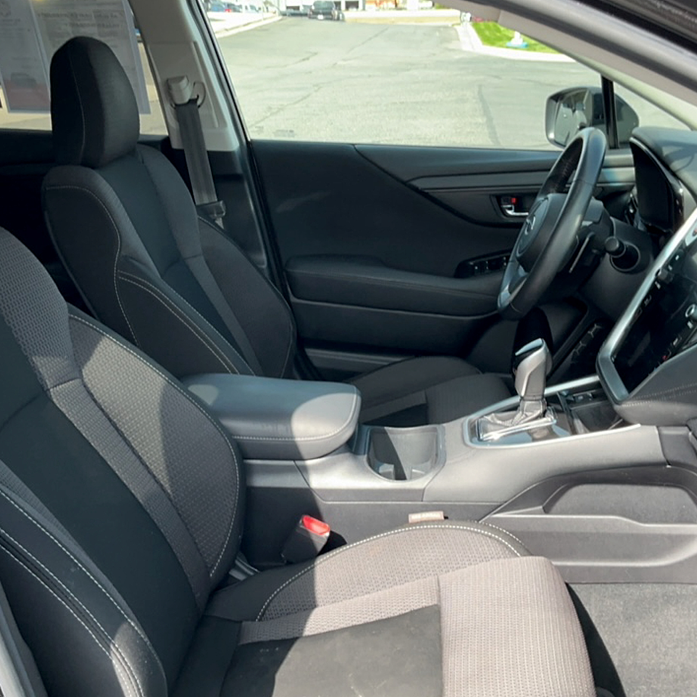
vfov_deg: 46.0
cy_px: 348
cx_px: 326
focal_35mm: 36
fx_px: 820
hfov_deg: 46.0
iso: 20
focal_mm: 3
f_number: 1.8
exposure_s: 1/159
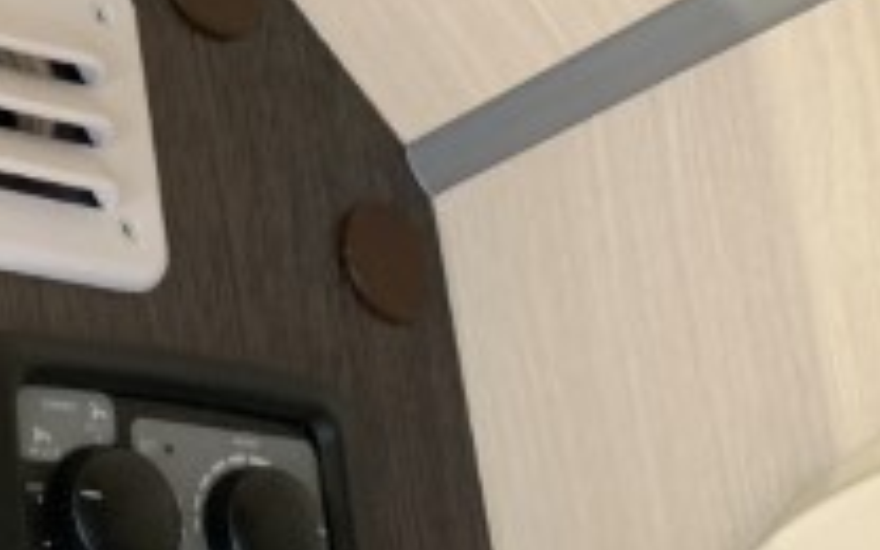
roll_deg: +3.5
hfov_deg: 22.6
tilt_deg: +12.6
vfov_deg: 14.9
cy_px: 626
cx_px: -152
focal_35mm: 85
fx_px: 2039
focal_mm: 4.25
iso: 400
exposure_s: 1/40
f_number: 1.8
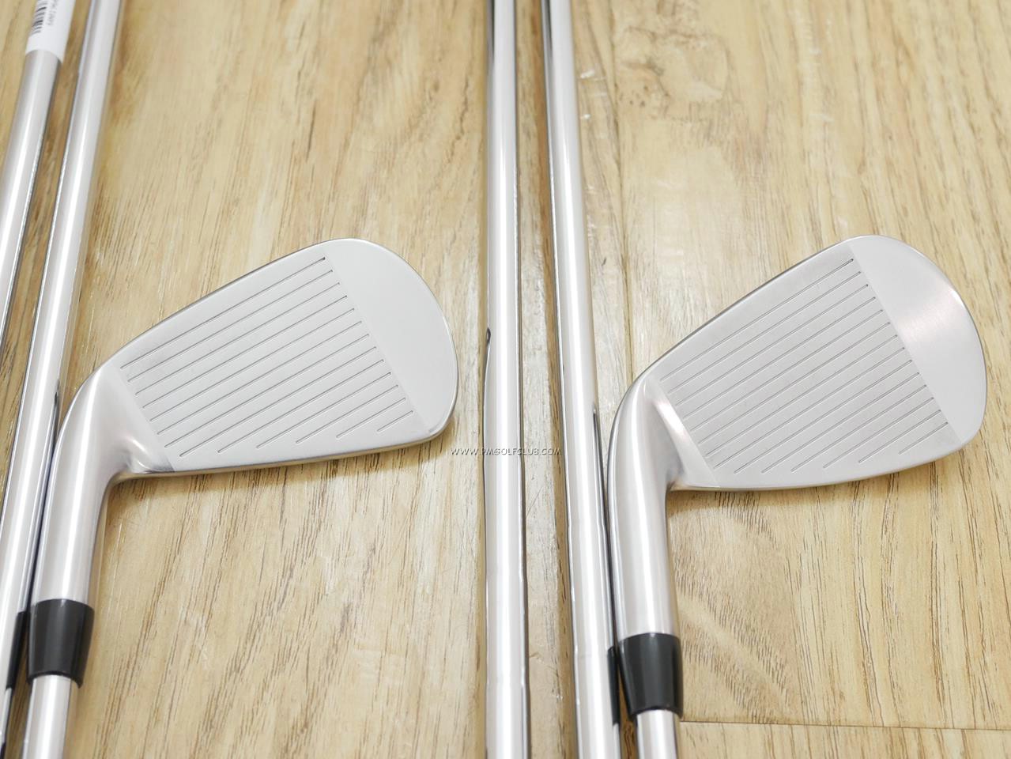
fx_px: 1461
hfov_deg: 38.2
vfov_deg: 29.1
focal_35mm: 50
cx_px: 506
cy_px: 380
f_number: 4.5
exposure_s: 1/50
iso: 1600
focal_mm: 25
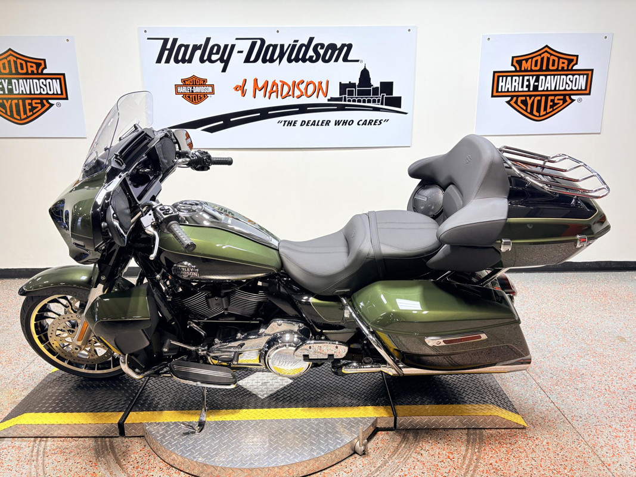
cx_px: 318
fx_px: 478
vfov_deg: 53.1
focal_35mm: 26
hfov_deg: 67.3
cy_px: 238
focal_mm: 5.96
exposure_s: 1/120
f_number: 1.6
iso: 40
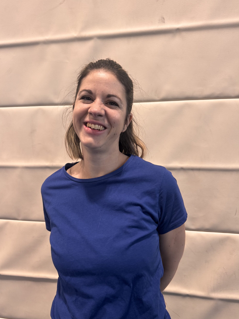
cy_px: 162
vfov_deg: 69.4
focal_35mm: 25
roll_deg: +0.5
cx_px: 116
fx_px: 230
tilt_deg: -5.7
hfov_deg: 54.9
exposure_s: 1/50
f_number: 1.78
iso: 200
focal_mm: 6.76
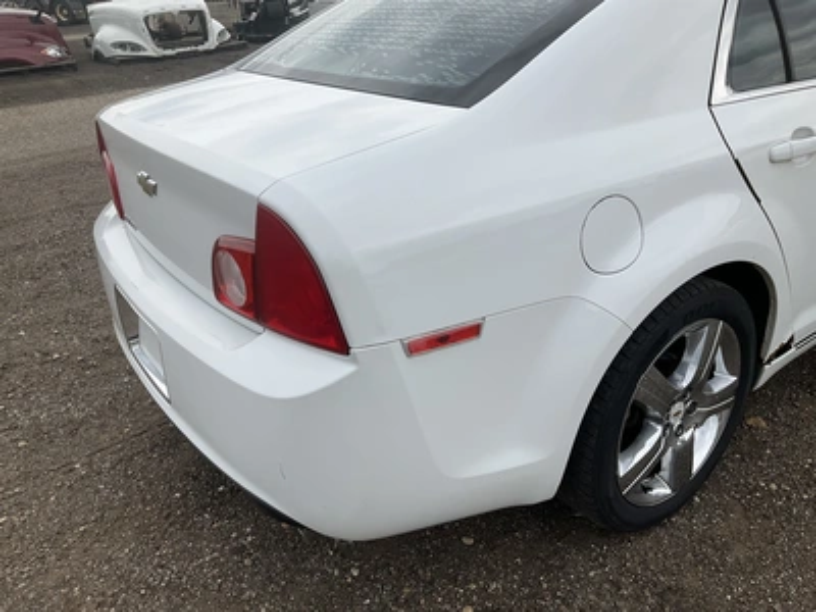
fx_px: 684
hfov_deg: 61.7
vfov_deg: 48.2
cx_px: 408
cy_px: 306
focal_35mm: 29
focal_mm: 3
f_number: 1.8
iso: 25
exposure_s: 1/1490
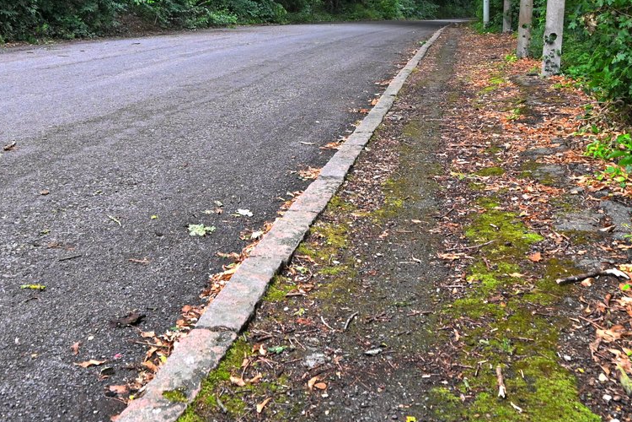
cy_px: 38
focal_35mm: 48
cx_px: 303
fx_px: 843
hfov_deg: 41.1
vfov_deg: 27.0
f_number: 6.3
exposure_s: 1/50
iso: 1600
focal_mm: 16
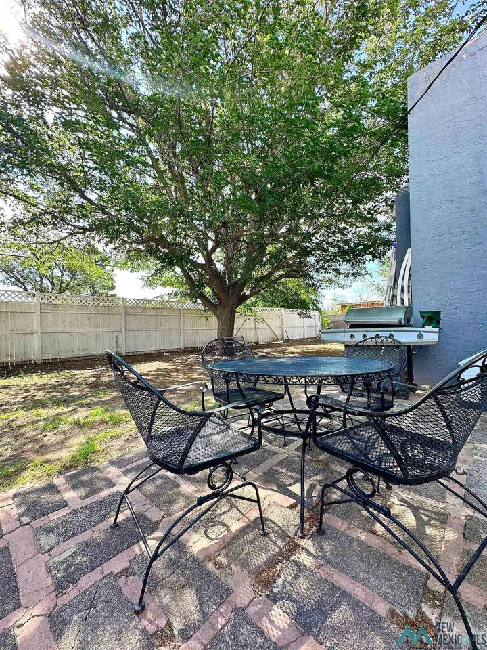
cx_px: 244
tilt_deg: +1.4
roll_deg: +1.0
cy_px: 325
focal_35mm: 14
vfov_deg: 102.1
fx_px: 263
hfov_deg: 85.7
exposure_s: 1/231
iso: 40
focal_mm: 2.22
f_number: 2.2
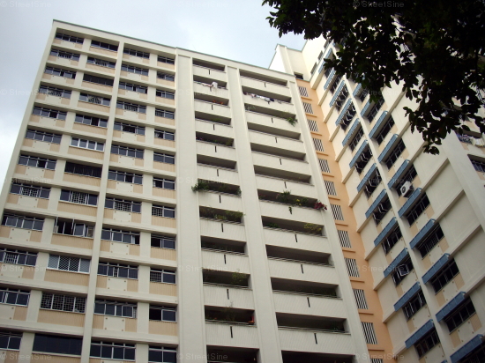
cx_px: 242
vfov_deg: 38.6
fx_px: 518
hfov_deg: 50.2
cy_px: 182
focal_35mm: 37
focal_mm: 6.2
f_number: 2.8
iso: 80
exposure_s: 1/200
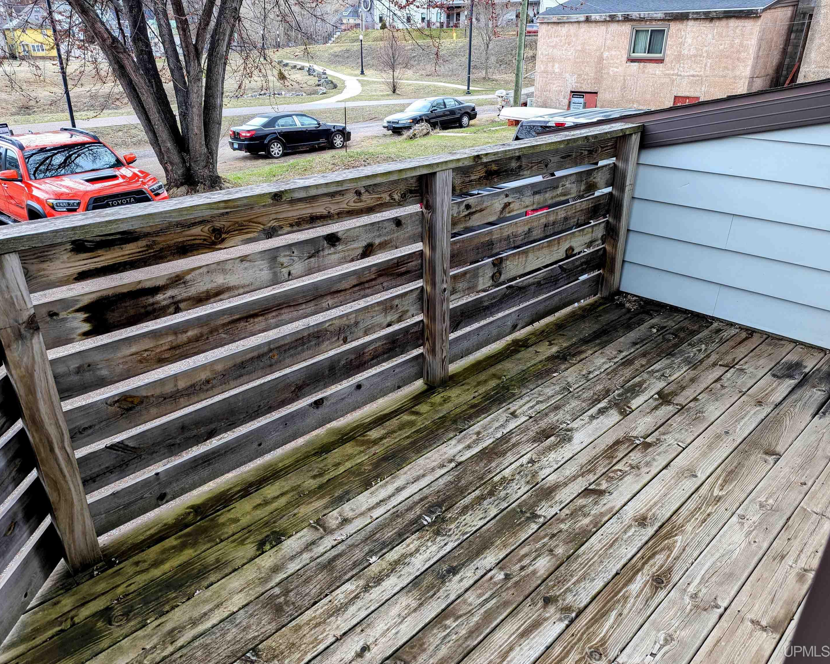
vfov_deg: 56.8
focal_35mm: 25
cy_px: 333
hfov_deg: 68.1
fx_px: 614
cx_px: 422
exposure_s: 1/187
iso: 36
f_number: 1.85
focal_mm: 6.81
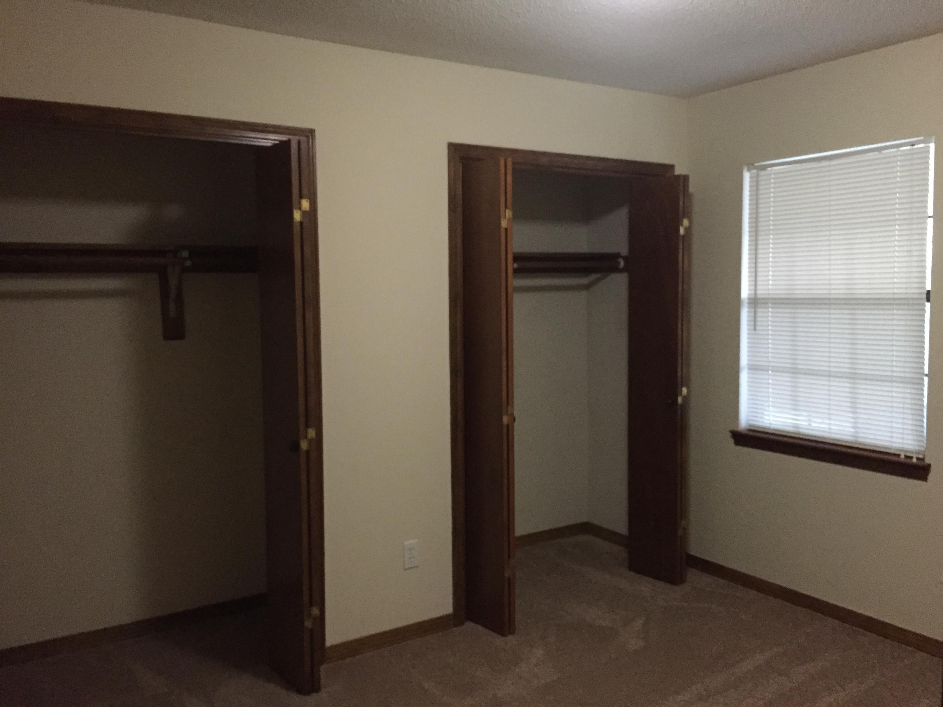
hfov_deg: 61.7
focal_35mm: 29
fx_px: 790
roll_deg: +0.6
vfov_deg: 48.2
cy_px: 354
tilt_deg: -4.5
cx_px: 472
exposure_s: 1/15
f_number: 2.2
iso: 400
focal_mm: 4.15
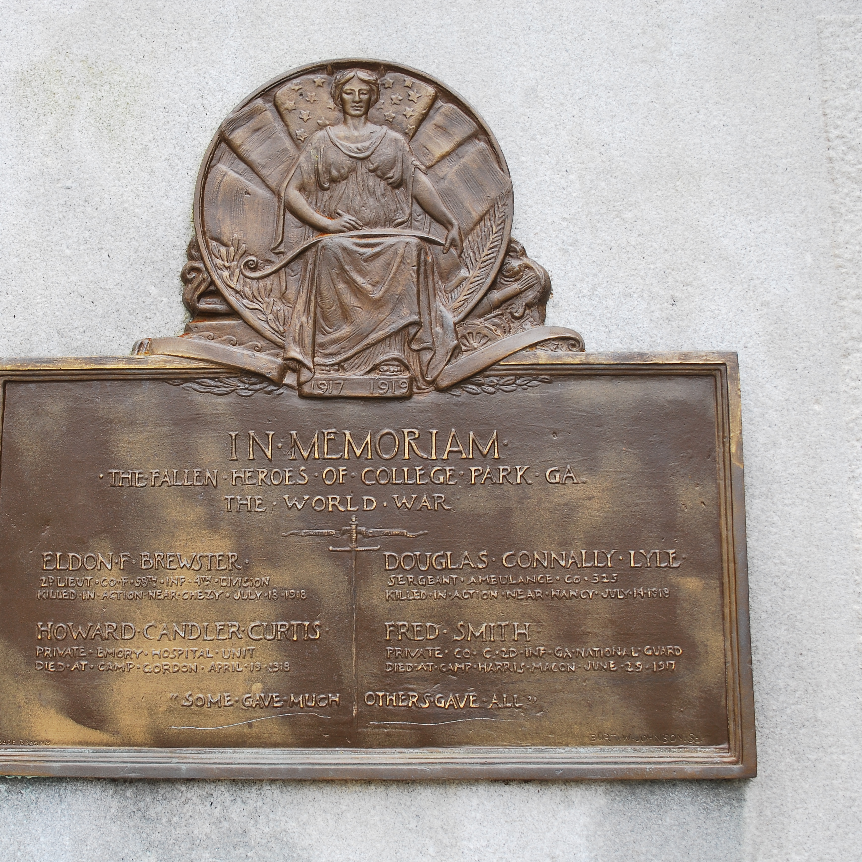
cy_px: 430
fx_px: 1296
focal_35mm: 46
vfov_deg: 36.8
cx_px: 309
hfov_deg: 36.5
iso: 100
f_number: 5
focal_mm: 24
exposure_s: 1/100
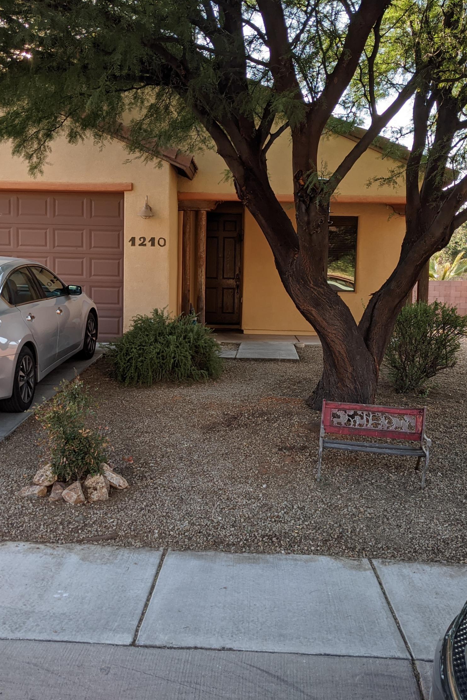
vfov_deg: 50.7
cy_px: 349
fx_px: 739
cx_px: 241
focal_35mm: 38
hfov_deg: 35.1
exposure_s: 1/533
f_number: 1.73
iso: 43
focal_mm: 4.38
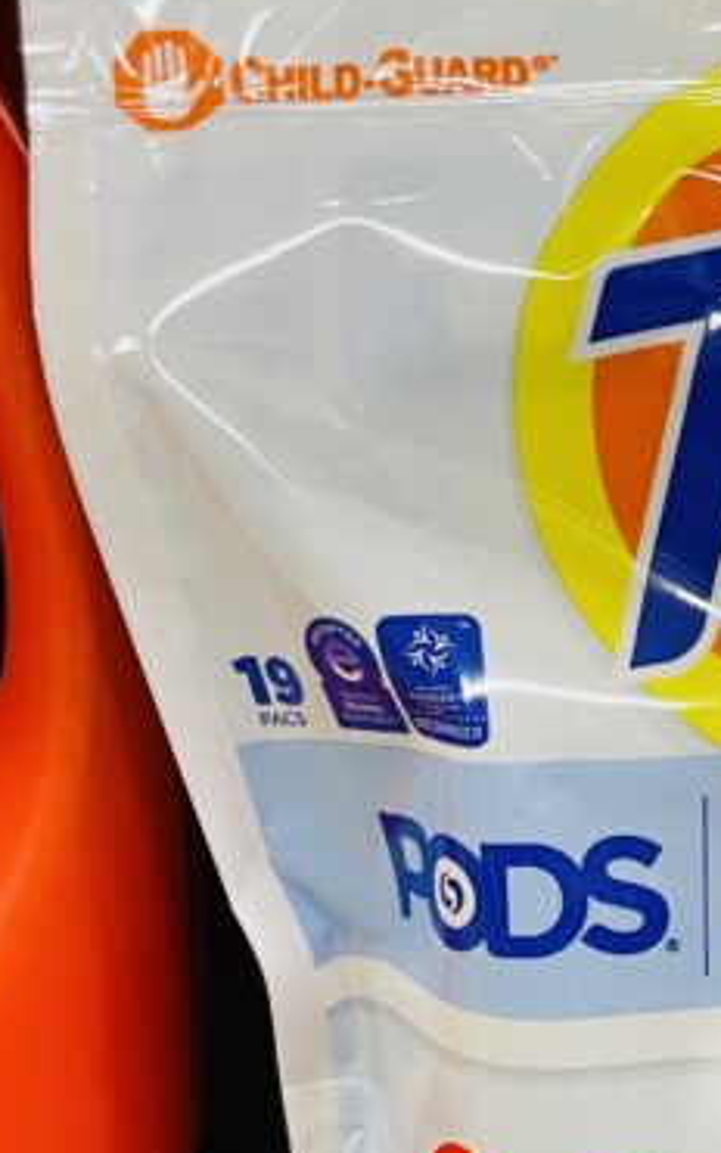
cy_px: 1026
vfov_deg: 26.3
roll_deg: +0.5
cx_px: 861
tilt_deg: -33.7
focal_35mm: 76
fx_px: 2388
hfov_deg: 16.5
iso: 100
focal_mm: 4.2
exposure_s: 1/63
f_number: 1.6
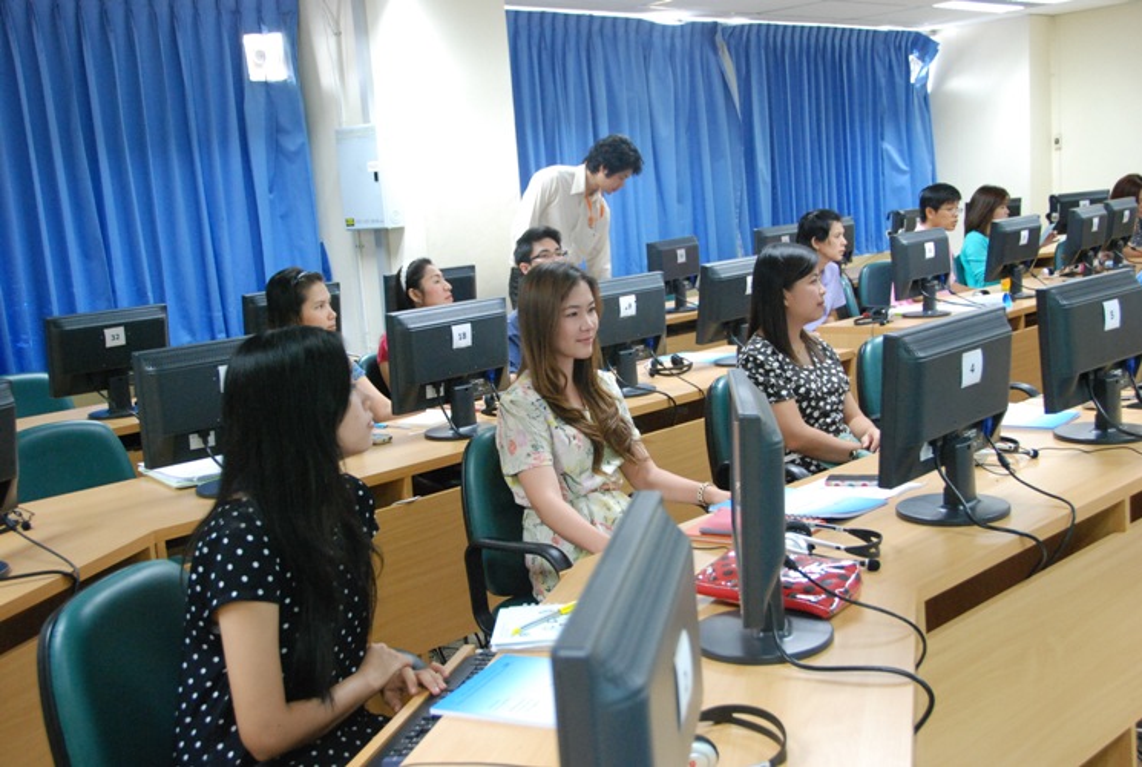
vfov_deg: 33.2
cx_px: 571
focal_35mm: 40
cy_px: 384
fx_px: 1287
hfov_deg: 47.8
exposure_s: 1/30
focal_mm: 27
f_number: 4
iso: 1250
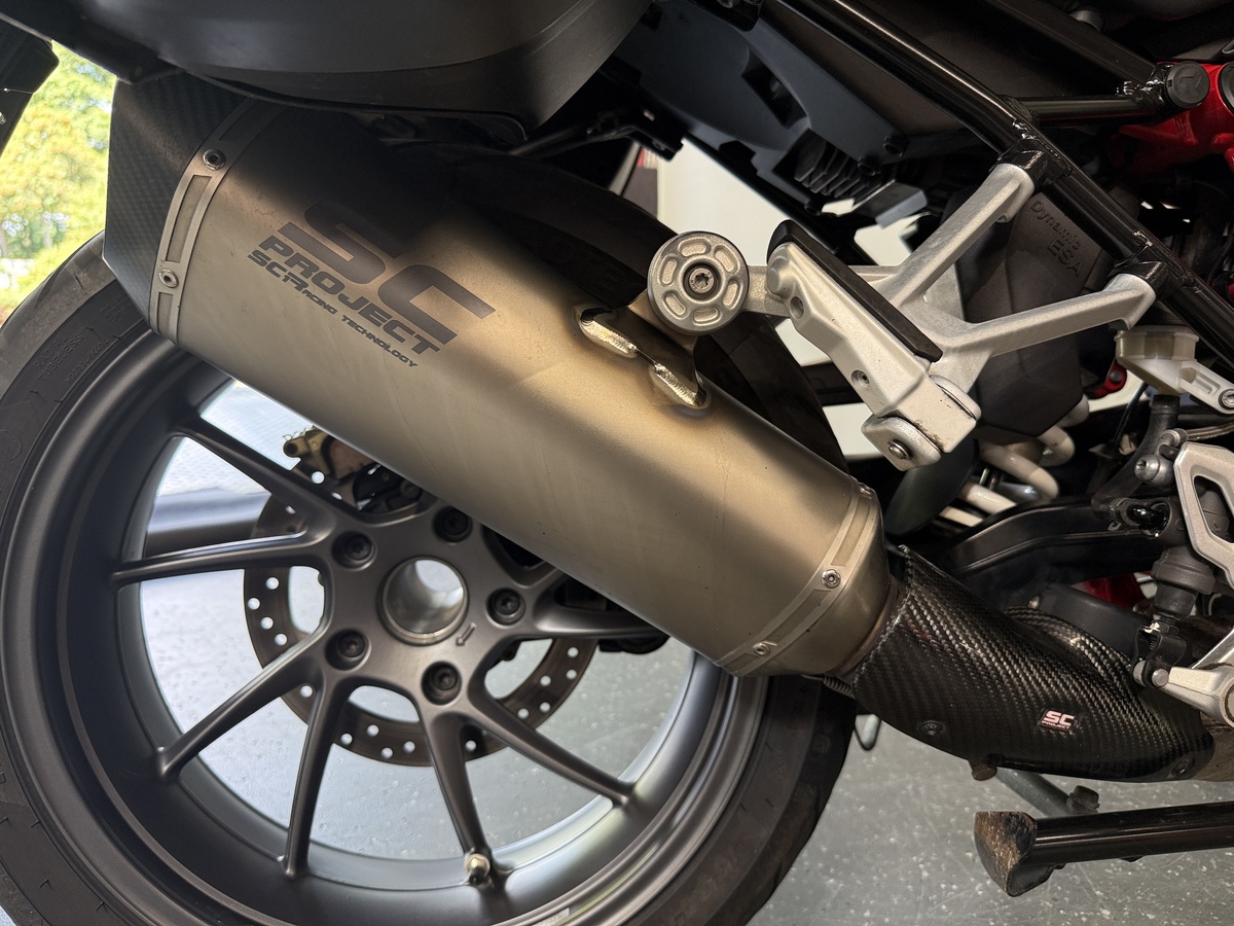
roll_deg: -1.1
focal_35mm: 24
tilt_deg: -9.5
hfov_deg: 71.6
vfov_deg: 56.8
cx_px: 617
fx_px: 856
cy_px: 463
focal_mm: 6.76
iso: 200
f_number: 1.78
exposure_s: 1/100
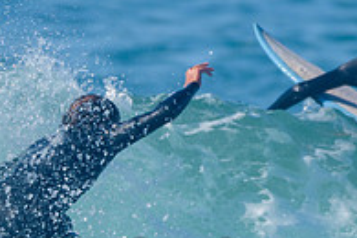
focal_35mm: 1819
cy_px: 262
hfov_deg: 1.1
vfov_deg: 0.8
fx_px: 18037
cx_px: 85
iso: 160
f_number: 5.6
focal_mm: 500
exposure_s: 1/2000
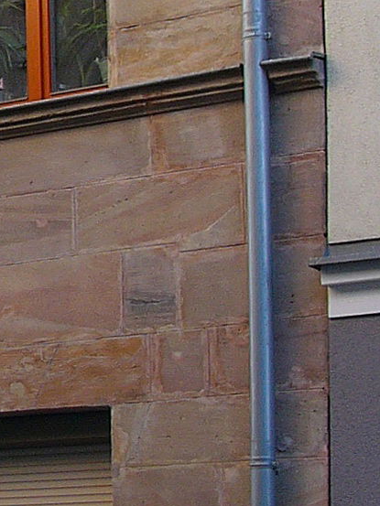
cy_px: -23
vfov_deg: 13.0
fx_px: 2195
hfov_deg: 9.6
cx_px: -205
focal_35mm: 150
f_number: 2.8
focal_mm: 6
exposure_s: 1/100
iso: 50
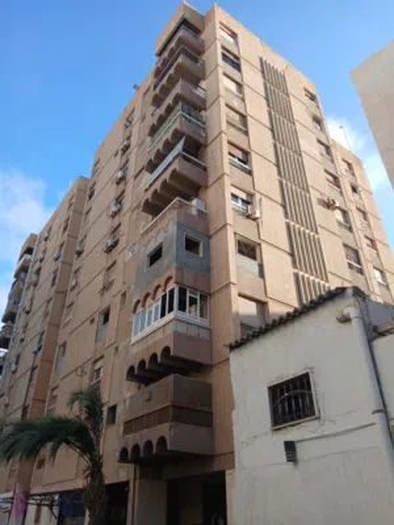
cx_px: 197
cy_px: 262
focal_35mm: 26
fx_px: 395
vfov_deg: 67.3
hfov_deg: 53.1
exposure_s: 1/188
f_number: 1.8
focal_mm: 3.98
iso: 20
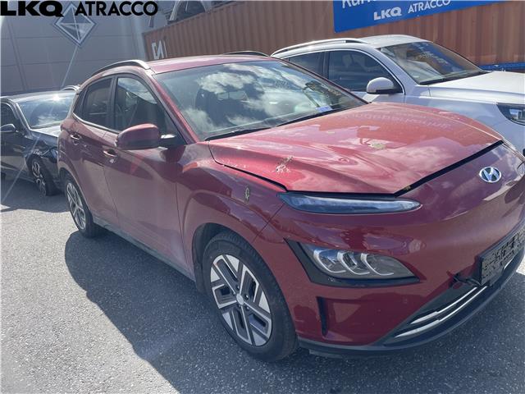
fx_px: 394
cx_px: 262
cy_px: 197
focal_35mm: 26
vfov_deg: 53.1
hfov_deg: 67.3
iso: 32
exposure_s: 1/1825
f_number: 1.6
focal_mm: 4.2
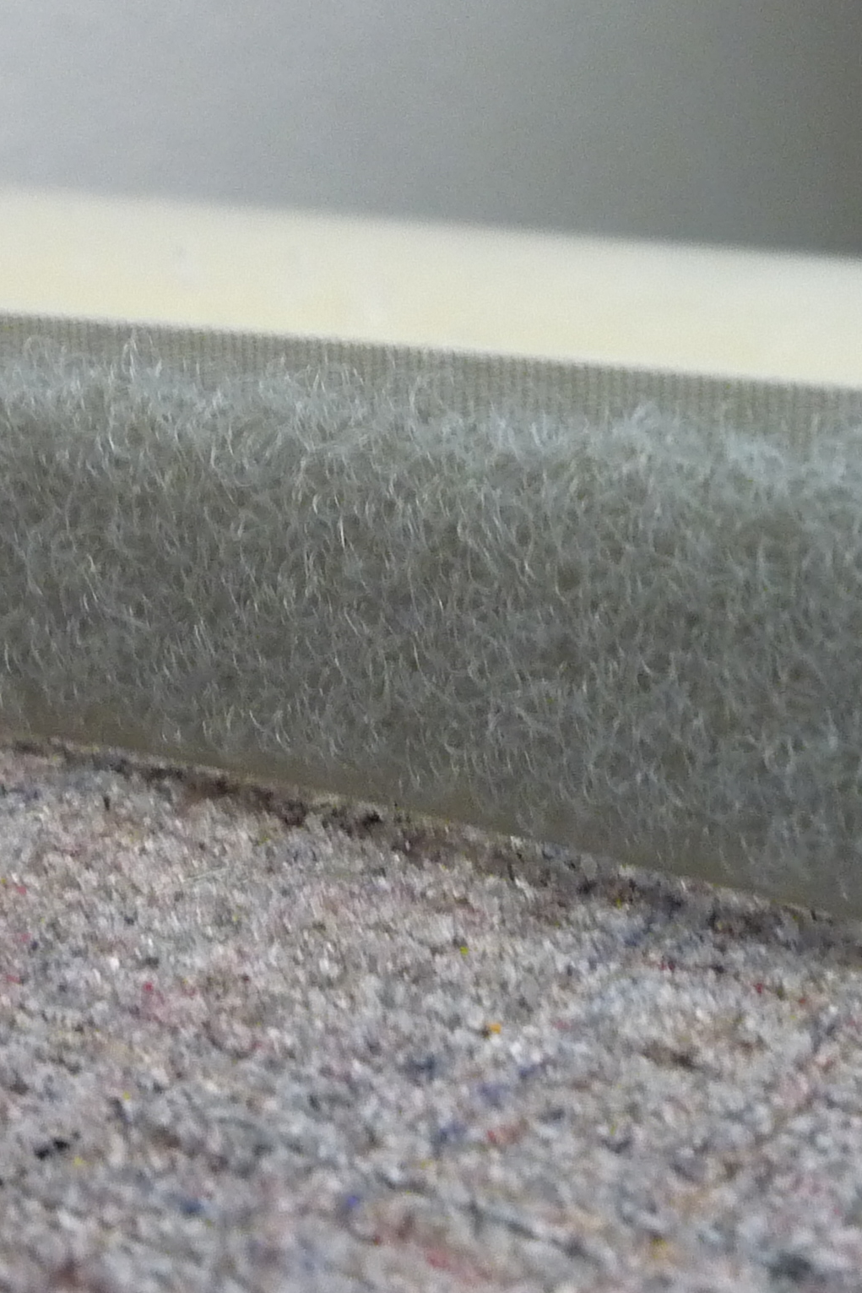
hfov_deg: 21.2
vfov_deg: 31.4
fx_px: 2298
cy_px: 647
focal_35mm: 64
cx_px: 307
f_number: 2.8
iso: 320
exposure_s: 1/30
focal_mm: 4.5
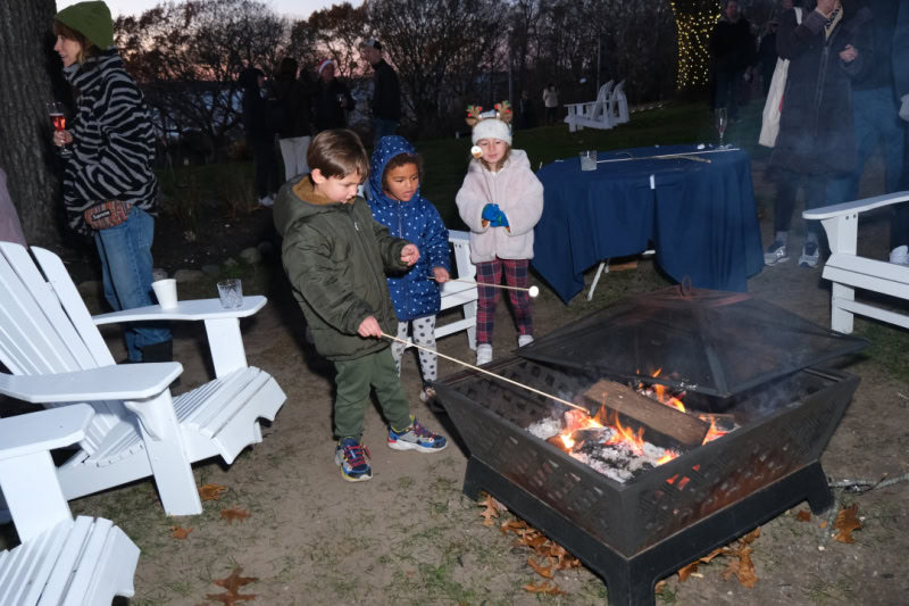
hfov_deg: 63.7
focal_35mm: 29
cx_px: 454
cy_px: 303
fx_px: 732
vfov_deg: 44.9
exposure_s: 1/60
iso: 2500
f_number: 4
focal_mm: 19.2
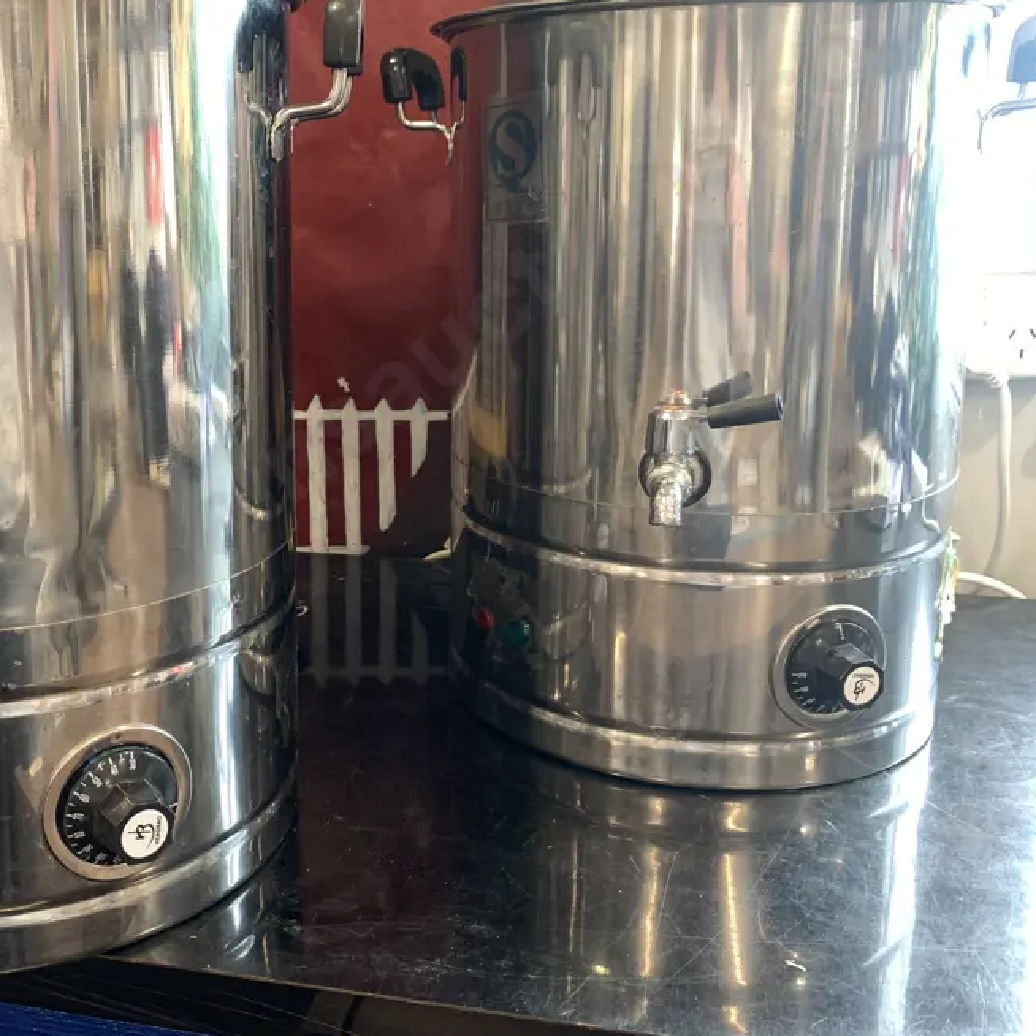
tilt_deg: -13.4
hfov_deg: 45.2
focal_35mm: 36
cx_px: 331
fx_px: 1219
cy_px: 439
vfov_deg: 45.9
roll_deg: +0.3
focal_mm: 4.25
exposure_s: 1/50
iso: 80
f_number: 1.8
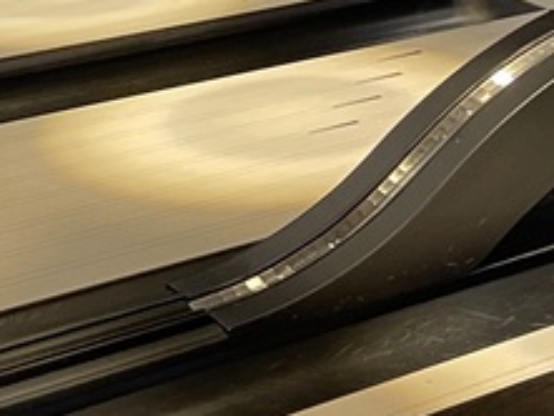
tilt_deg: -3.1
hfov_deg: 16.4
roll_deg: -0.8
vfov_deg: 11.5
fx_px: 1857
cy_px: -424
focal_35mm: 116
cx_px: 624
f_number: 1.6
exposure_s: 1/60
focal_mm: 5.1
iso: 400
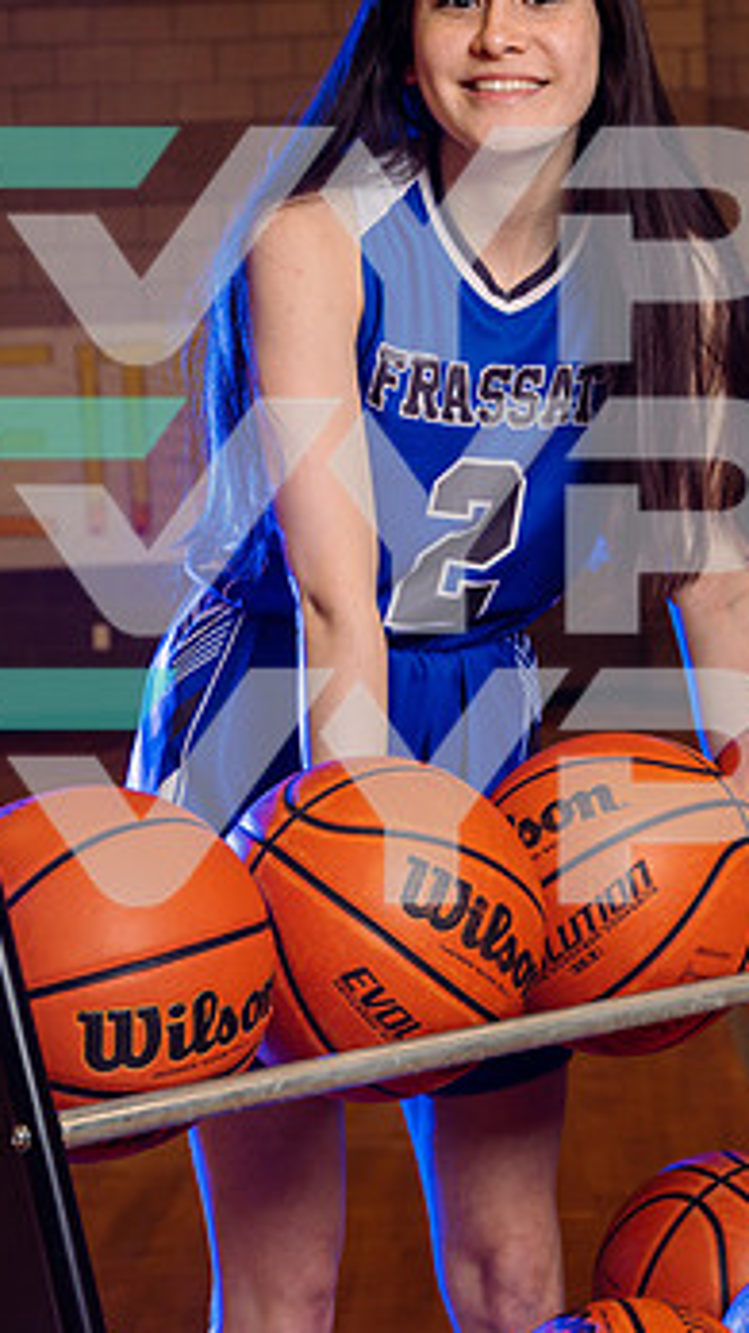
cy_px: 519
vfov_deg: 22.4
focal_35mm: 95
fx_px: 3357
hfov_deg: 12.7
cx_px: 522
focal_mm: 70
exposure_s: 1/250
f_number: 7.1
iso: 400
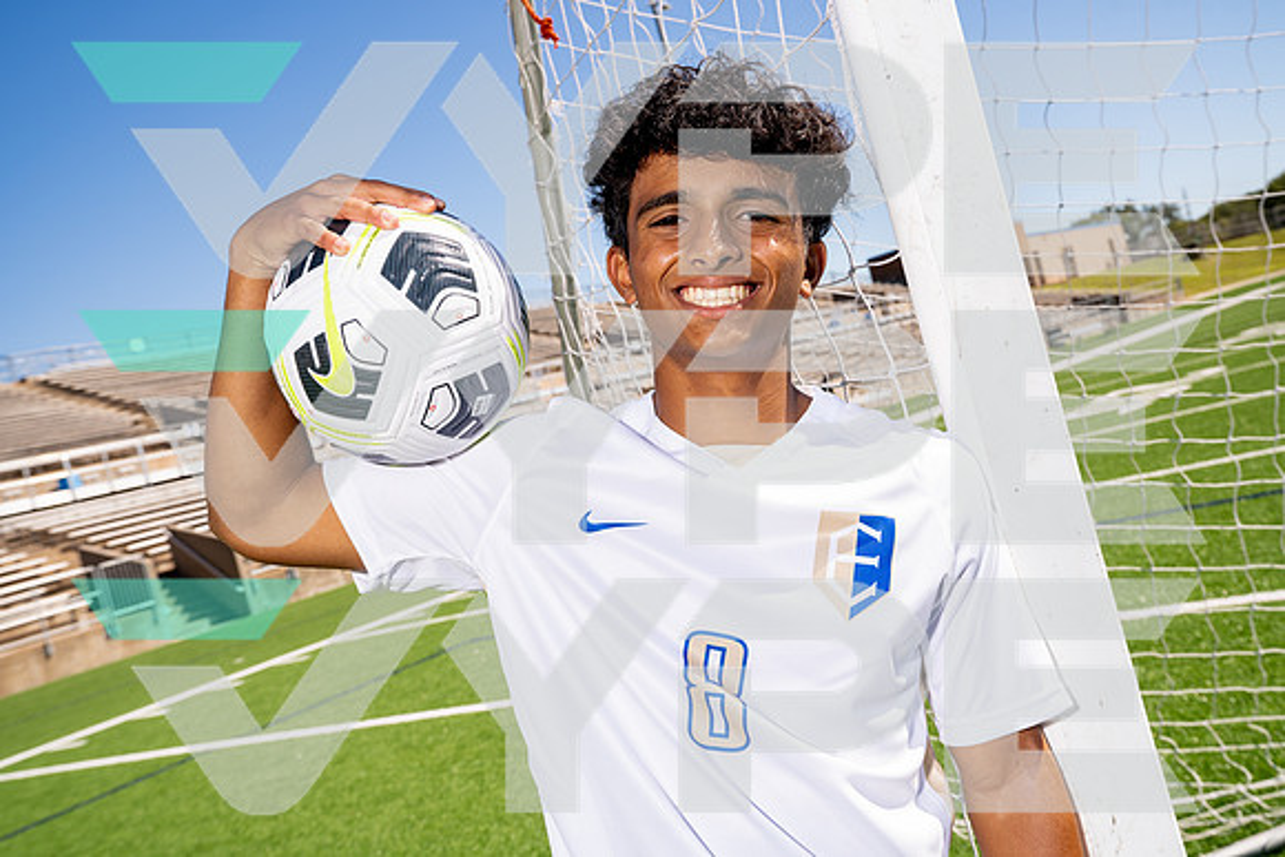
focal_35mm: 38
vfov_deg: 35.1
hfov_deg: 50.7
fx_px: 1357
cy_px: 428
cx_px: 642
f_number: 8
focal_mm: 38
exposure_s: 1/250
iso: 100
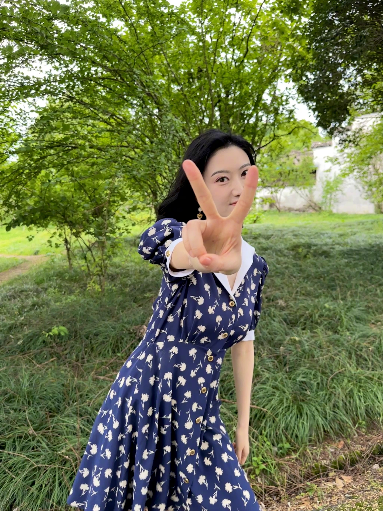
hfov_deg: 56.8
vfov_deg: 71.6
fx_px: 354
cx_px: 192
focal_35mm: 24
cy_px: 256
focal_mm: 6.86
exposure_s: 1/82
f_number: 1.78
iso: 250
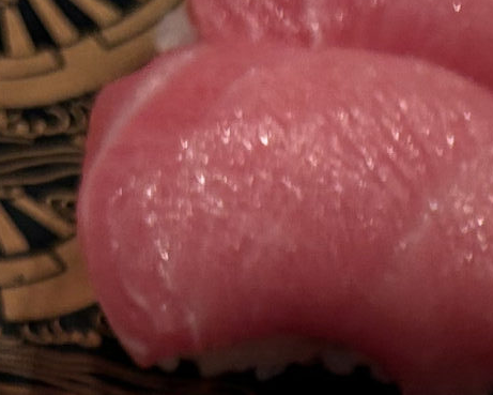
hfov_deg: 13.4
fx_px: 2058
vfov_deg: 10.3
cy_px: 724
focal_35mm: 141
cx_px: 524
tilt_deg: -58.5
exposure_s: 1/100
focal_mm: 5.7
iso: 80
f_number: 1.5
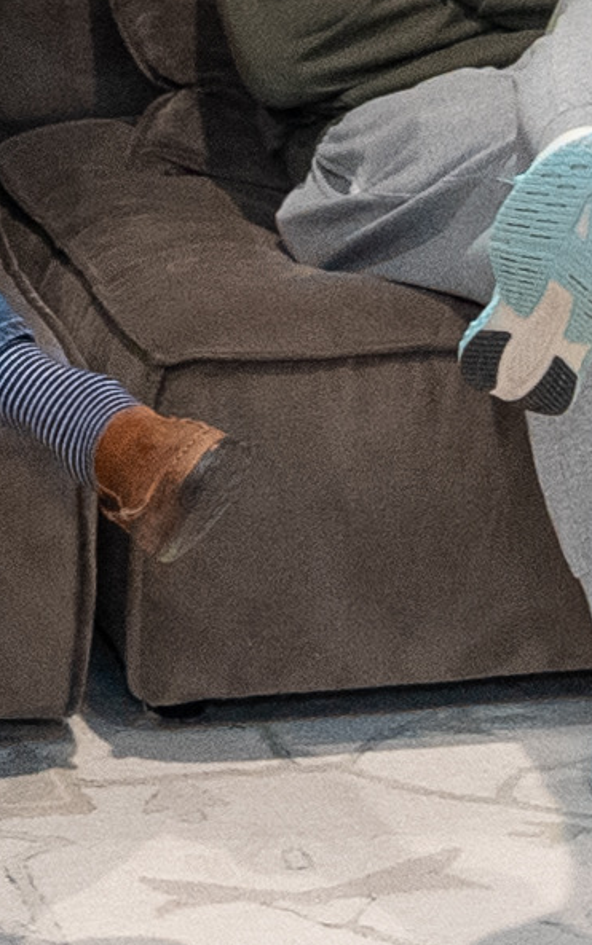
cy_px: 111
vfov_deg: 12.2
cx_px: 172
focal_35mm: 171
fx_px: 4411
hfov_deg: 7.7
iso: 6400
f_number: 4
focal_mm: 24
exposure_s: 1/160
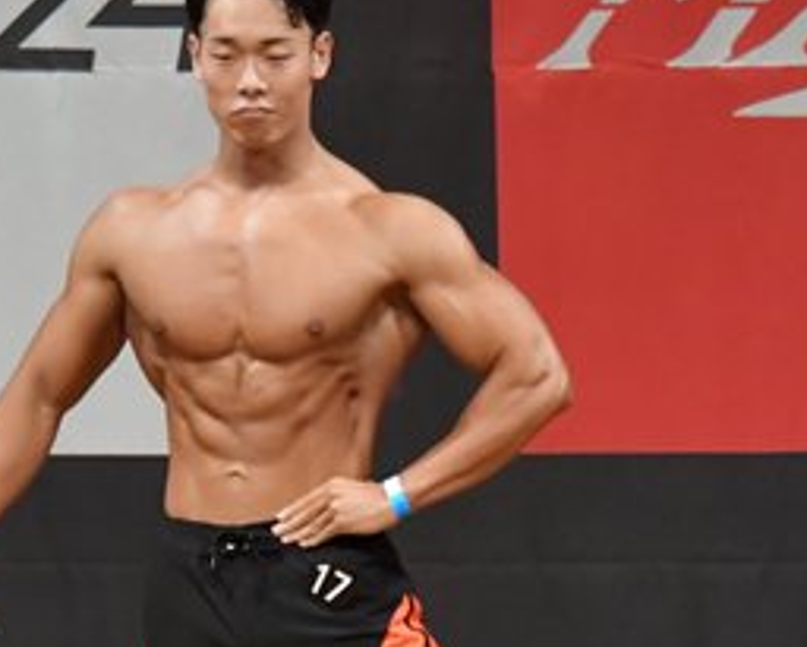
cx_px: 270
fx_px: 17323
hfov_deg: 2.7
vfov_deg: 2.1
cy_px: 590
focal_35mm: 725
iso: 6400
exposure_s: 1/400
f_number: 5.6
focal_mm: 170
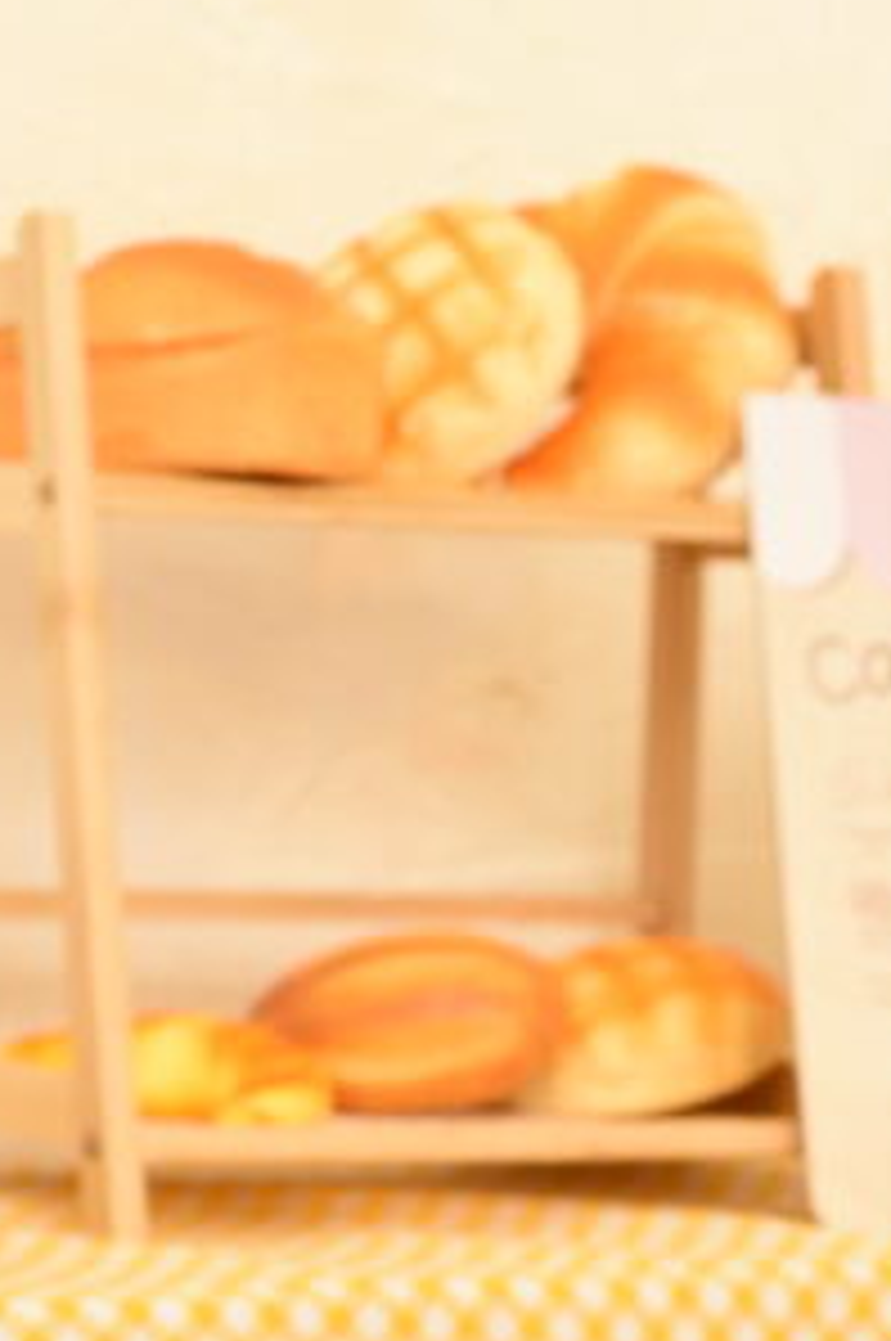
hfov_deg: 7.8
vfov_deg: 11.6
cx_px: 1487
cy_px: 1800
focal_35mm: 172
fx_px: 6400
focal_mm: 50
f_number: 4
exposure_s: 1/160
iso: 320
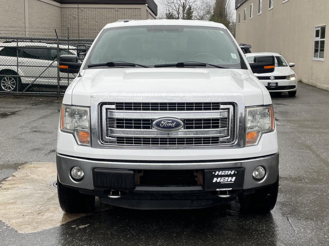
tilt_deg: -7.1
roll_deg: -0.7
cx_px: 164
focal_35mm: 26
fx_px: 247
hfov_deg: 67.3
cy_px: 123
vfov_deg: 53.1
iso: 32
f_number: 1.6
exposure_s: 1/315
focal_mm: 4.2
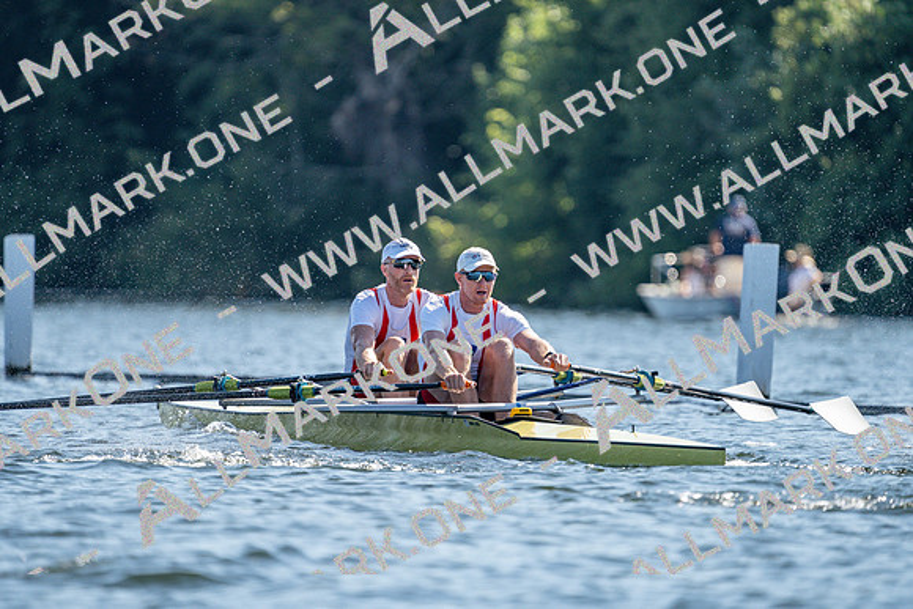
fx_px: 15067
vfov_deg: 2.3
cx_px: 456
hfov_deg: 3.5
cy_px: 304
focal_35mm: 594
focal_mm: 594
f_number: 6.3
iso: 400
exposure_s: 1/1600
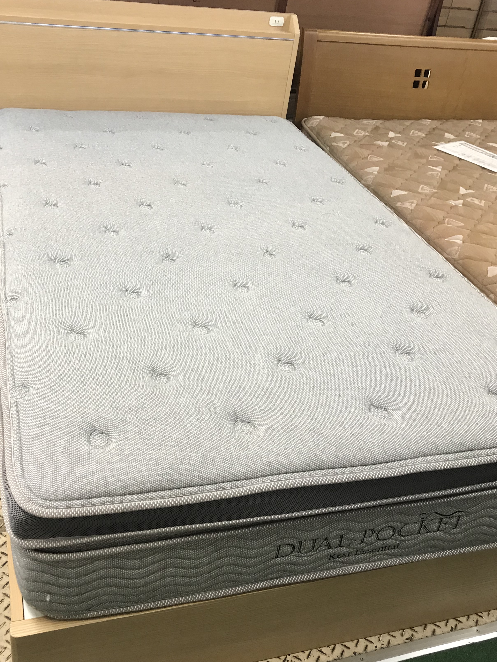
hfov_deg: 40.6
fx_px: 670
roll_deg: -6.8
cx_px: 209
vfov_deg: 52.6
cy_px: 336
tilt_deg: -32.5
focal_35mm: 35
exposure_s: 1/20
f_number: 1.8
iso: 40
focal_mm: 3.99
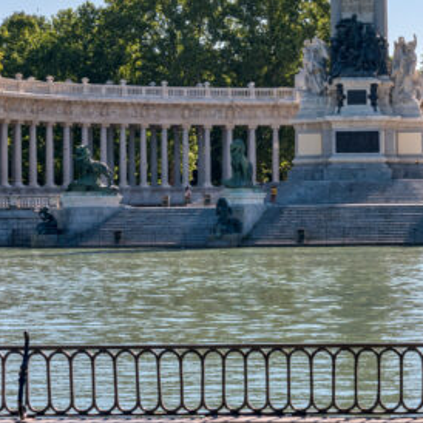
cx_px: 375
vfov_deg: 11.5
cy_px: 101
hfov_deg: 11.4
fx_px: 2101
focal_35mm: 152
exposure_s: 1/320
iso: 160
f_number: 11
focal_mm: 70
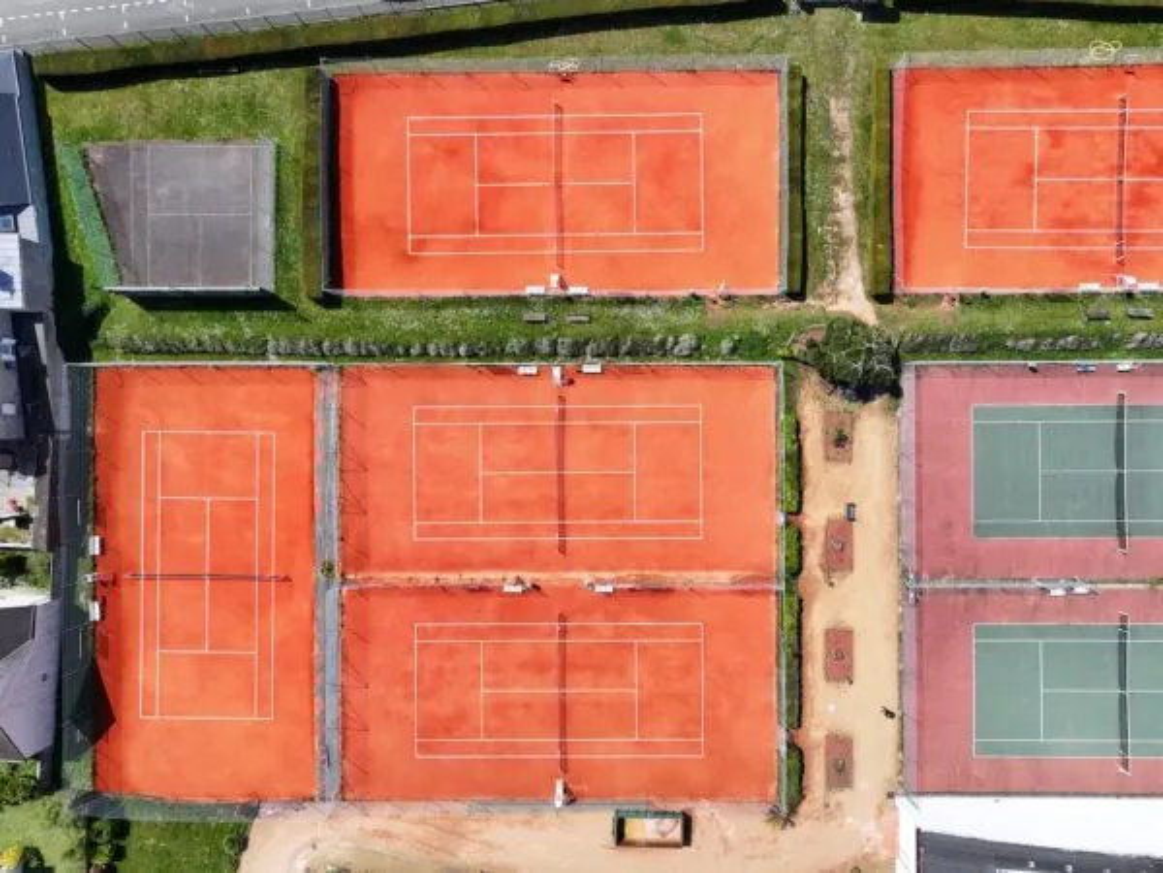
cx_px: 582
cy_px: 436
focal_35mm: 24
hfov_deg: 71.6
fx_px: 806
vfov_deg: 56.8
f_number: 2.8
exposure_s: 1/2000
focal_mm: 12.29
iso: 120
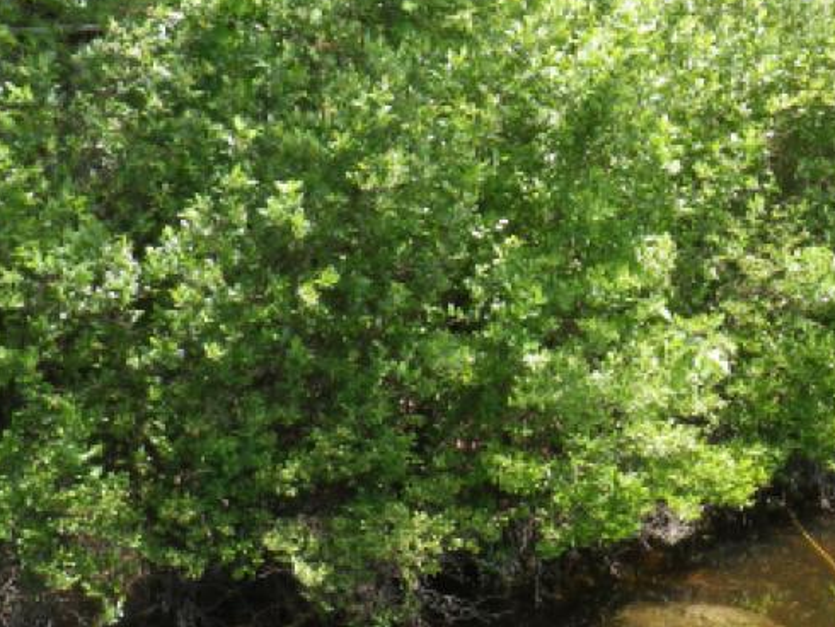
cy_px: 112
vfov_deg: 20.5
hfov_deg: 26.8
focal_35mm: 71
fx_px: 1713
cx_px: 692
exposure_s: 1/125
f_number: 3.8
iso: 80
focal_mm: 6.1
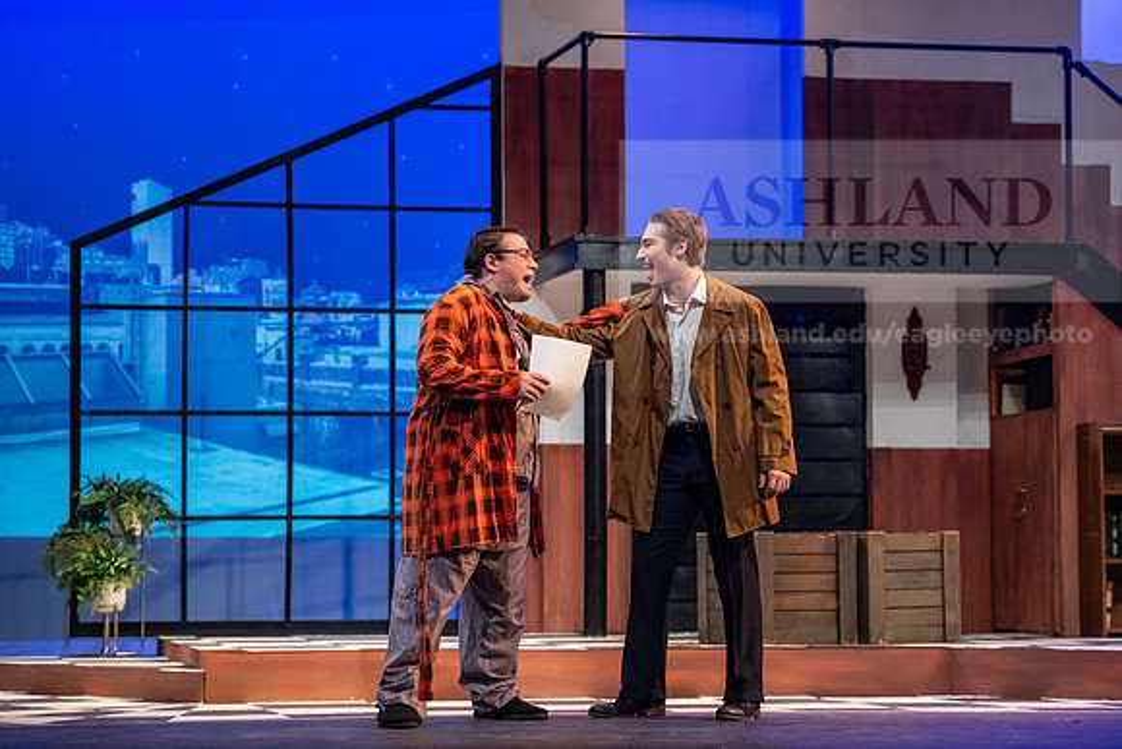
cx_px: 561
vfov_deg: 13.4
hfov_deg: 20.0
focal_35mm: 102
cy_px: 374
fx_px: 3180
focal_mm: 102
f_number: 3.2
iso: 3200
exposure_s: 1/200
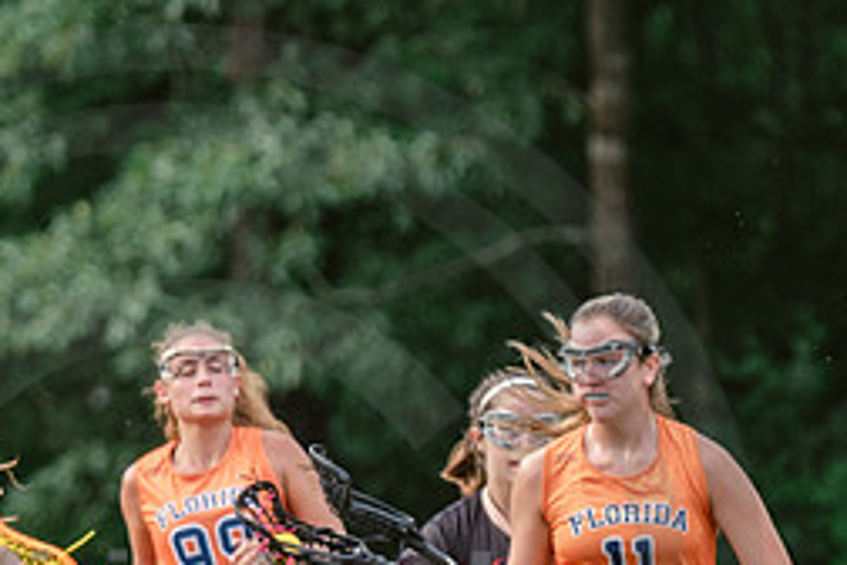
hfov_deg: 1.9
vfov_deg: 1.3
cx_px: 664
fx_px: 24914
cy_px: 711
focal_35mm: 1059
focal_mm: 200
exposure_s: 1/640
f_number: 3.2
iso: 250
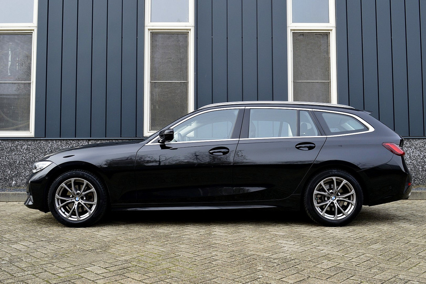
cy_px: 142
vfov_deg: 36.9
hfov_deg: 53.1
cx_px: 213
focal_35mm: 36
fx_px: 426
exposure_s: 1/100
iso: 400
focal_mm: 24
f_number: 9
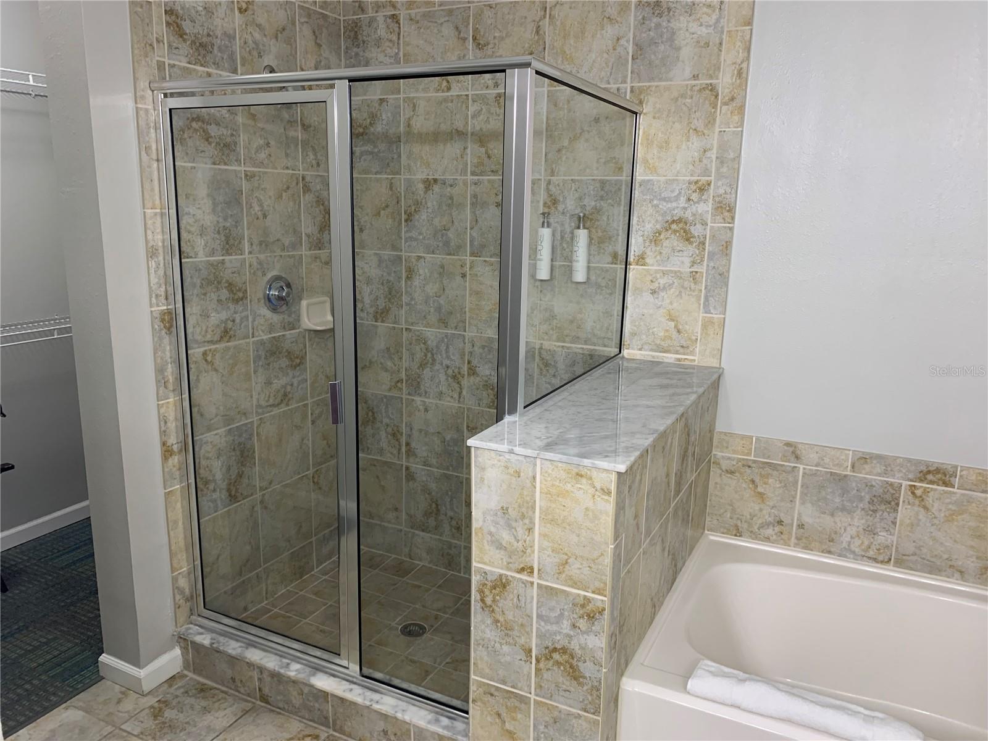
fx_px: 742
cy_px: 370
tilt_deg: -13.7
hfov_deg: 67.3
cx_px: 494
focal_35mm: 26
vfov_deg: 53.1
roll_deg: -0.5
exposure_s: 1/60
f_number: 1.8
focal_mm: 4.25
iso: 125
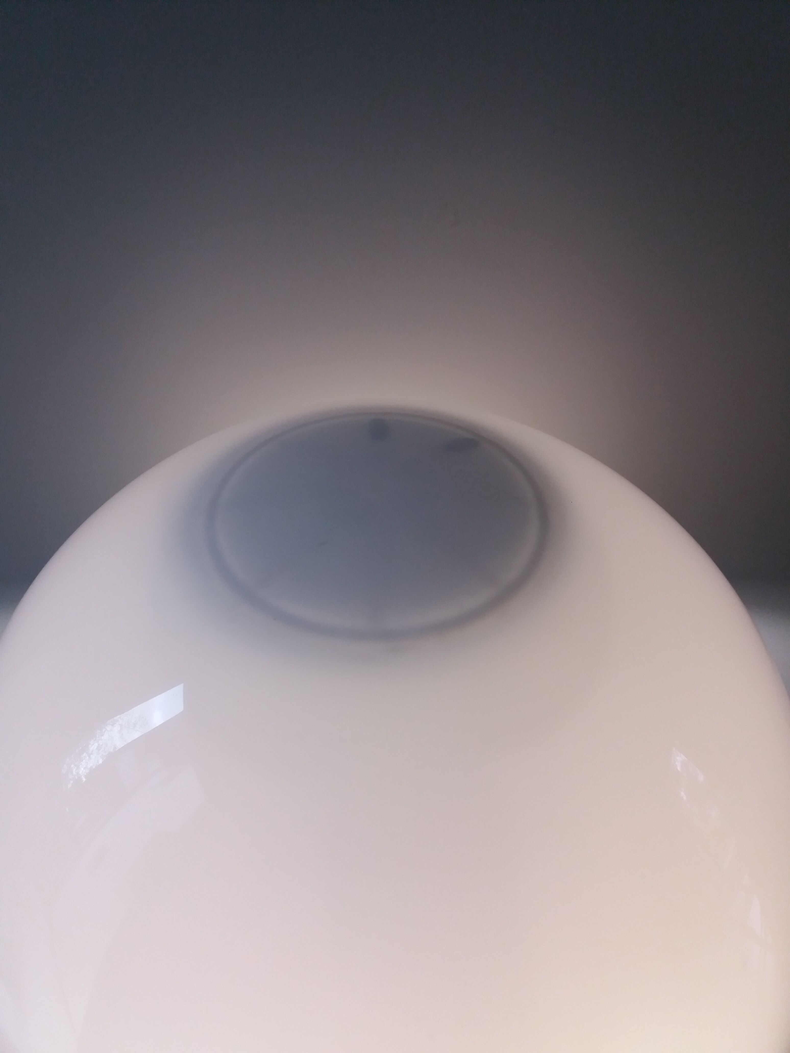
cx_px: 395
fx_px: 852
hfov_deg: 49.7
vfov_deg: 63.4
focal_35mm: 28
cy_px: 526
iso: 125
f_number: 1.9
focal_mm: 3.7
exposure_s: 1/100
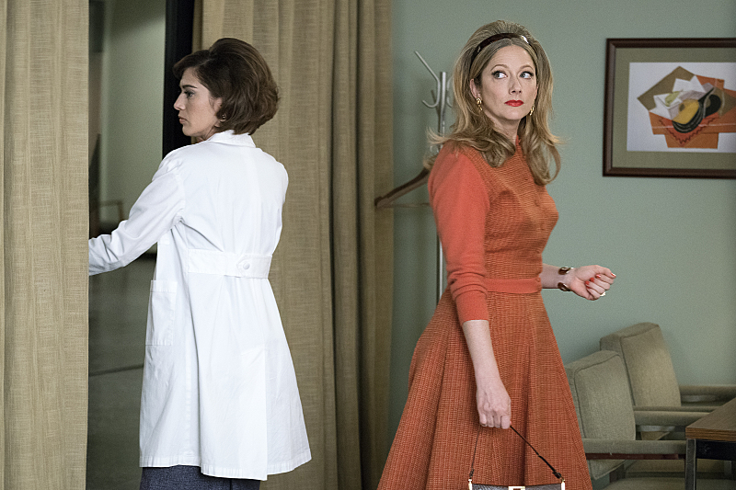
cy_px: 245
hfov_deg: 21.5
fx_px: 1942
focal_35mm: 95
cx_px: 368
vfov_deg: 14.4
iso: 4000
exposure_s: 1/100
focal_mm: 95
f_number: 4
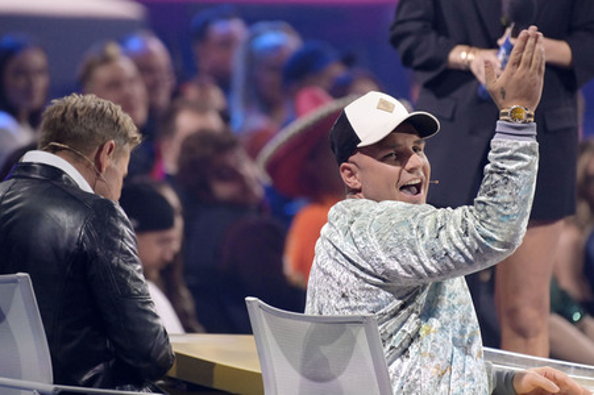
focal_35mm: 500
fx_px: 8244
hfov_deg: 4.1
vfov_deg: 2.7
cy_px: 198
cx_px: 297
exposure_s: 1/500
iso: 10000
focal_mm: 500
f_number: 5.6
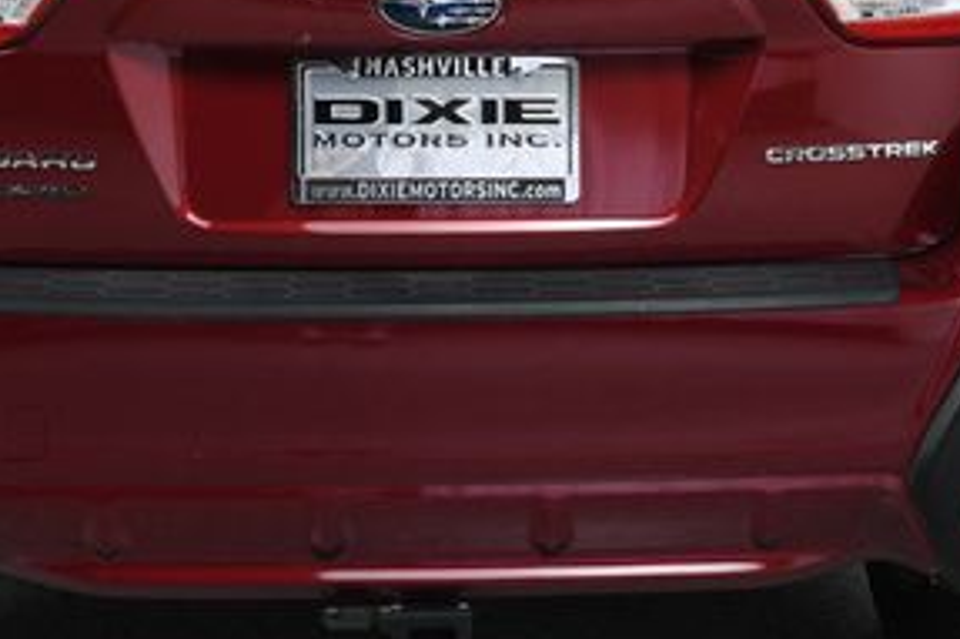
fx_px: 2852
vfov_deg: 12.7
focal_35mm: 107
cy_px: 74
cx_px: 418
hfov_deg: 19.1
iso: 100
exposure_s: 1/160
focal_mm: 32
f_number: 10
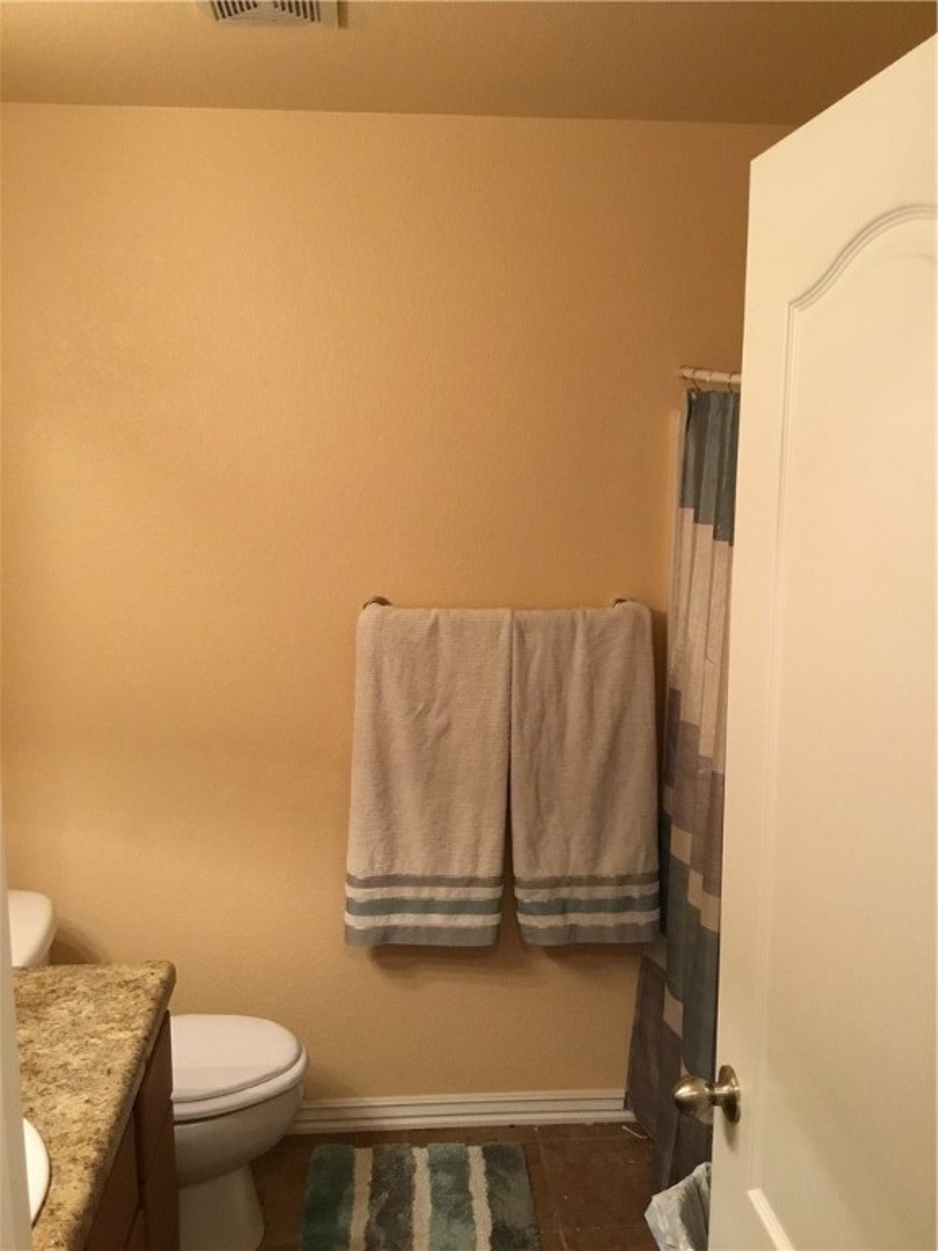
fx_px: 1120
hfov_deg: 45.4
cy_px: 626
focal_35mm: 31
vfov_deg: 58.4
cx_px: 469
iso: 160
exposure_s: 1/30
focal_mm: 3.3
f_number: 2.4
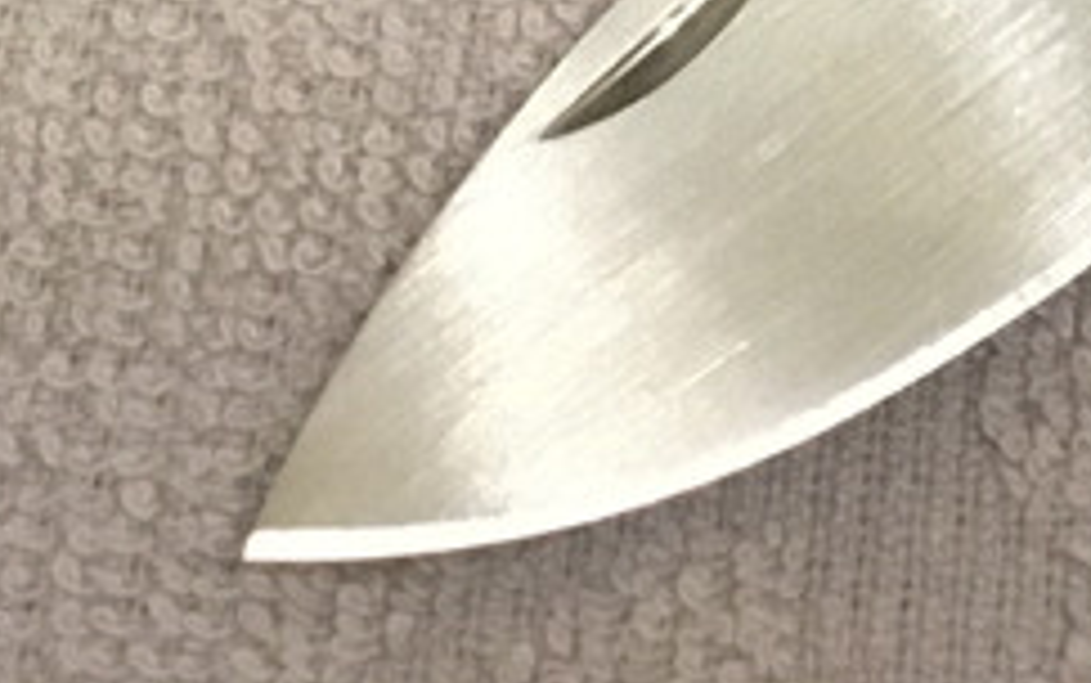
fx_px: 4283
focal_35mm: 144
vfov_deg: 8.2
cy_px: -1096
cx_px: 1003
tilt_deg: -57.1
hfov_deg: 14.4
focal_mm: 3.3
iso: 250
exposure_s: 1/17
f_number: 2.4
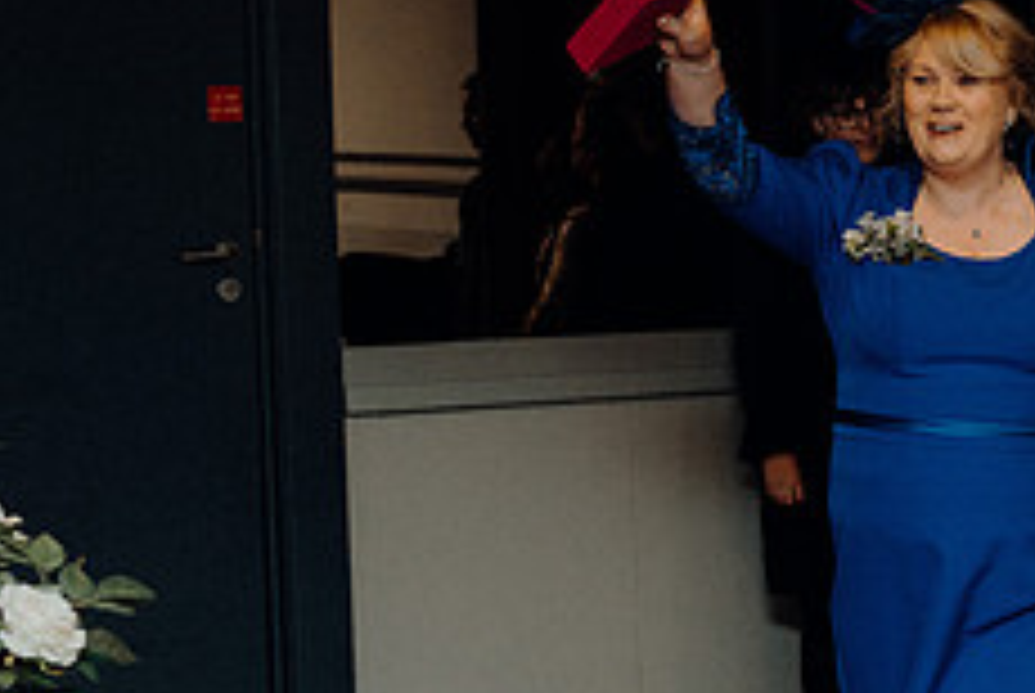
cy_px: 380
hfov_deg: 14.6
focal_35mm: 136
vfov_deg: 10.1
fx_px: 3915
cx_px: 1224
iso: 2500
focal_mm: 54
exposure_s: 1/160
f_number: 3.5
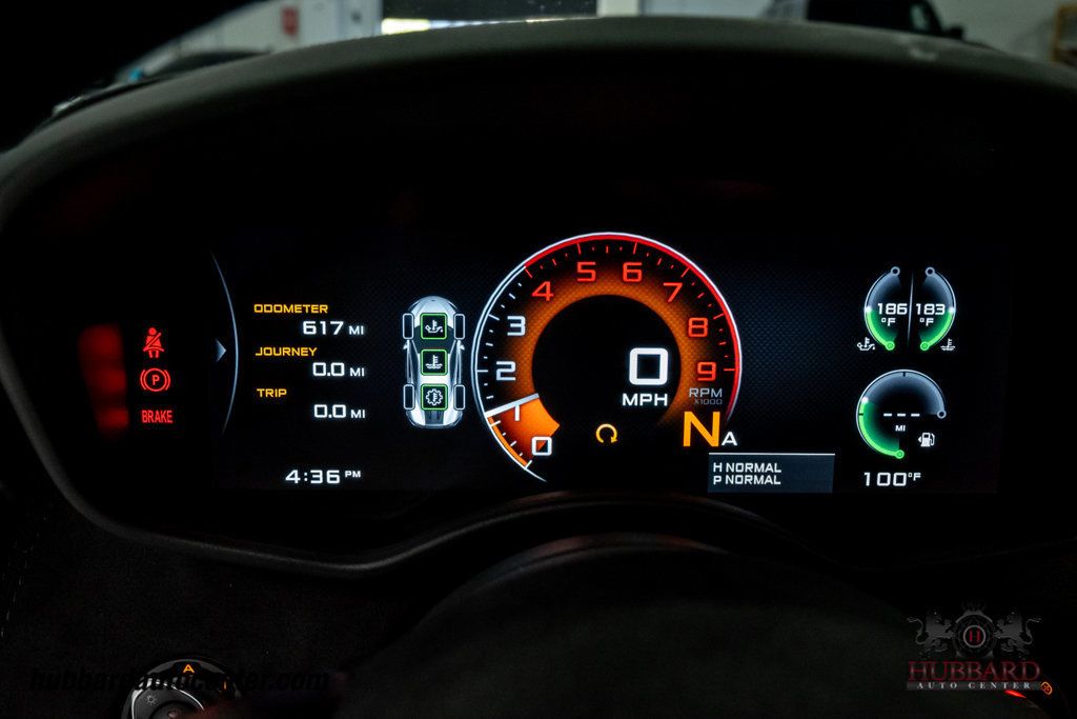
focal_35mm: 35
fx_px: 1045
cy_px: 360
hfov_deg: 54.5
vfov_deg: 37.9
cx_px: 538
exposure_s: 1/60
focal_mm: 34.5
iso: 5000
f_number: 10
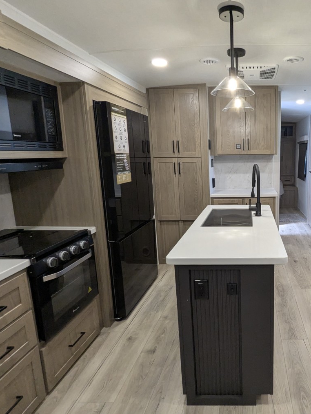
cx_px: 248
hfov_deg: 56.7
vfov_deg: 76.4
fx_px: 264
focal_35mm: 22
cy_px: 203
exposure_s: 1/70.6
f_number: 2.2
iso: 296
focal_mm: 2.35
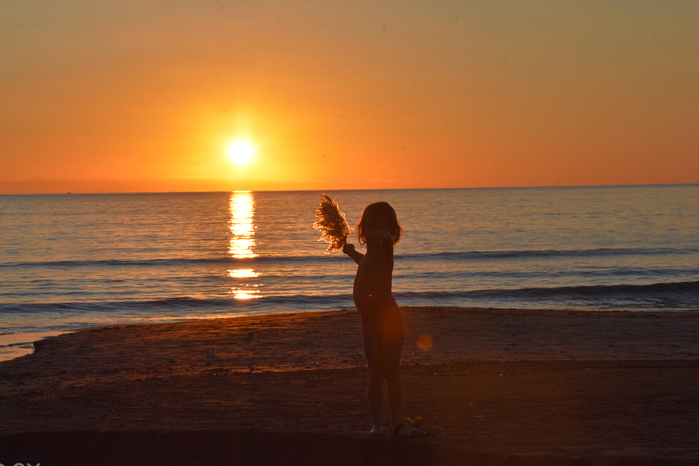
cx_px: 345
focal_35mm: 95
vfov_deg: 14.4
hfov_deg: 21.5
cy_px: 253
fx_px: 1844
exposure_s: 1/1250
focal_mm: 50
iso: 1000
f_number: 18
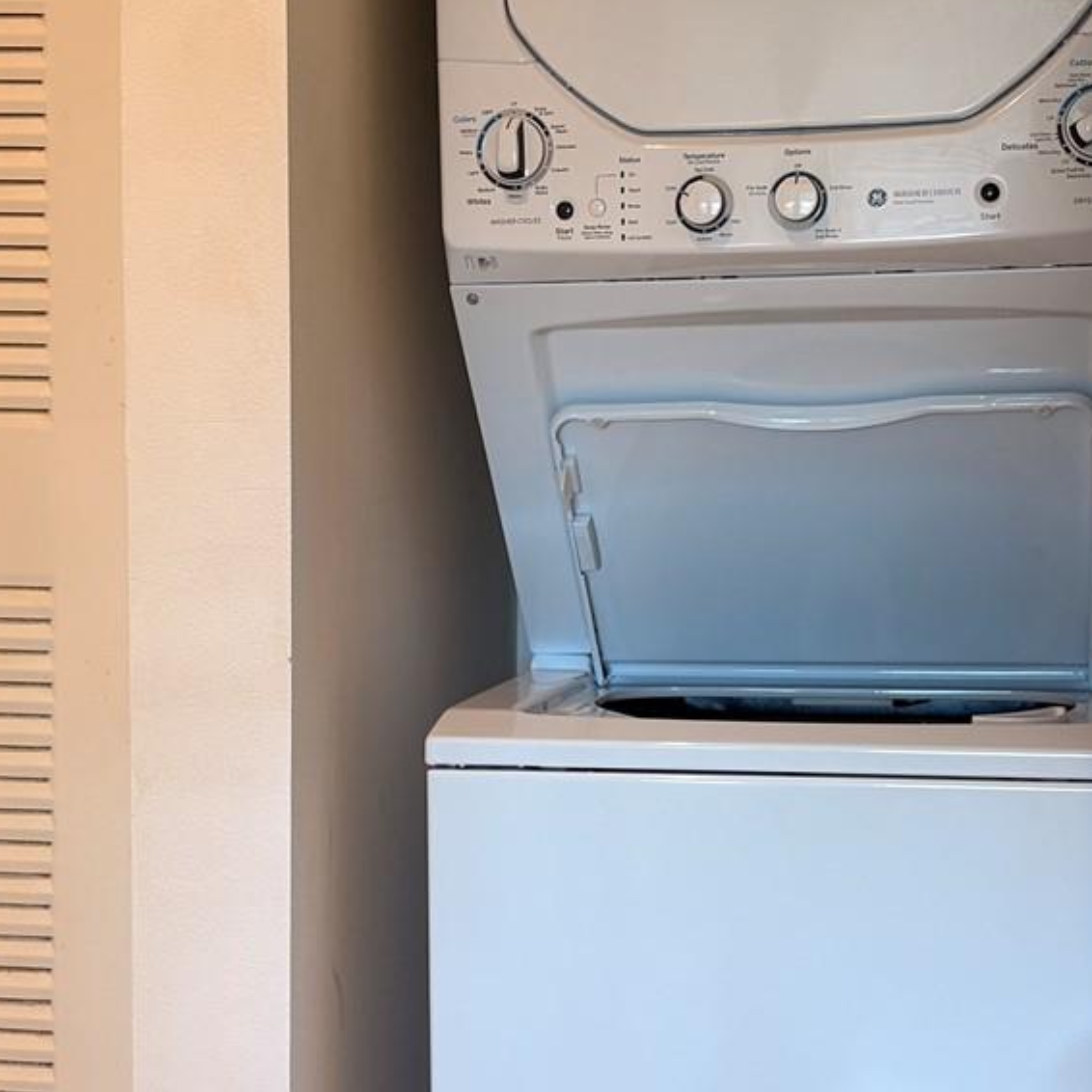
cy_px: 521
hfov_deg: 26.5
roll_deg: -0.4
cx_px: 594
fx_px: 2320
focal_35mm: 65
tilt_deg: -4.0
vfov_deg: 26.5
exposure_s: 1/120
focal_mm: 5.96
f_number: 1.6
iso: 64
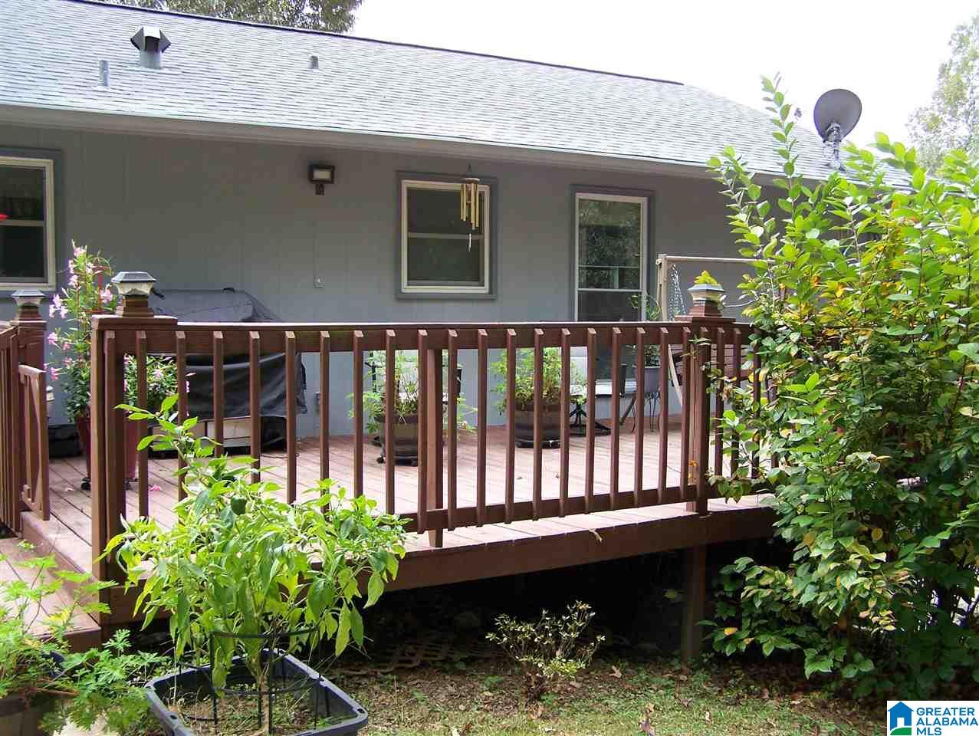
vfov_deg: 37.8
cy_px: 368
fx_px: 1076
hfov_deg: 48.9
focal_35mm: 38
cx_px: 490
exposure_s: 1/125
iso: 80
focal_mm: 6.3
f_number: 2.8
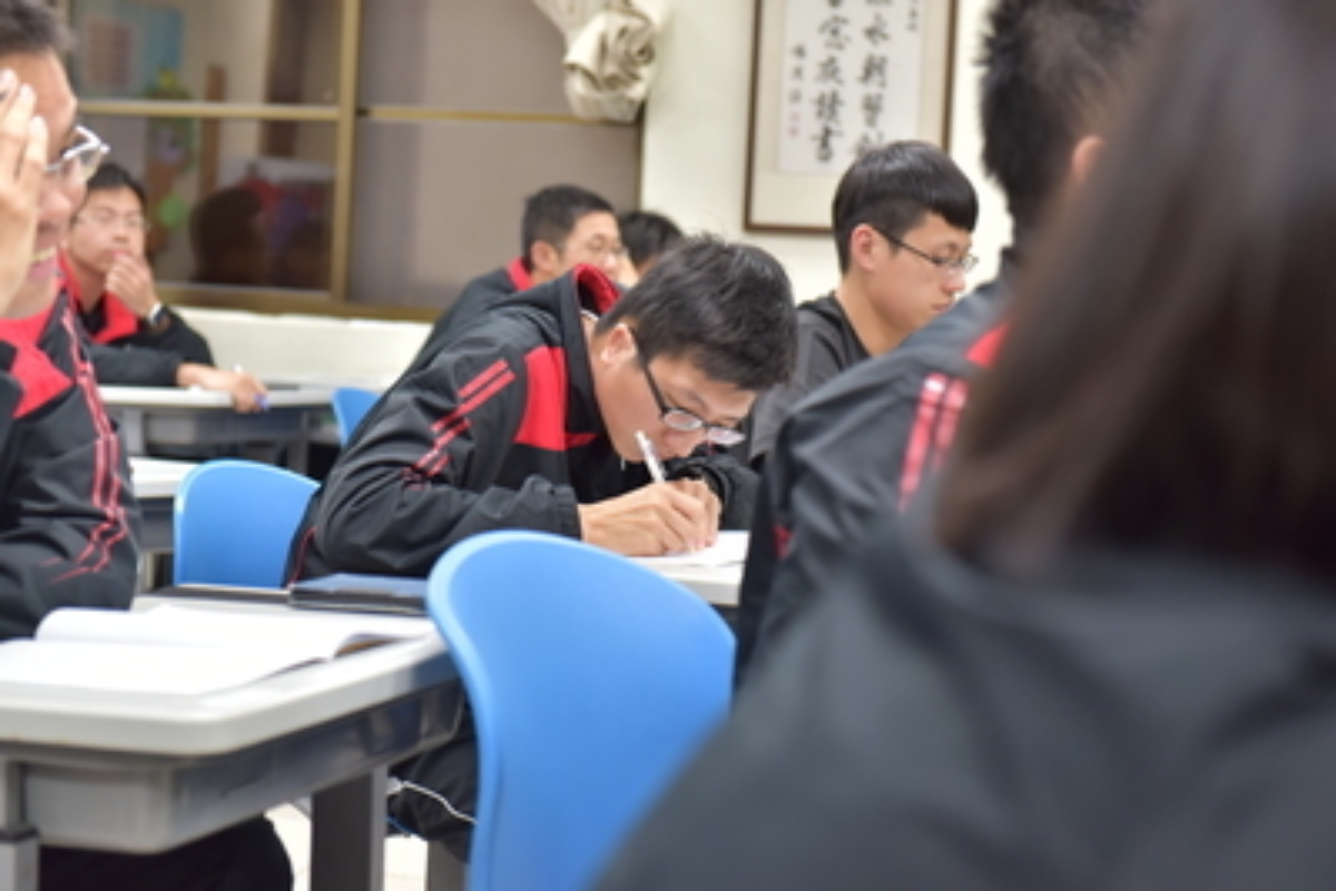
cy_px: 446
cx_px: 668
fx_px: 2599
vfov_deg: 19.5
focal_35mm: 70
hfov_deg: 28.8
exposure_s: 1/60
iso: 1000
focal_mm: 70
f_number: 4
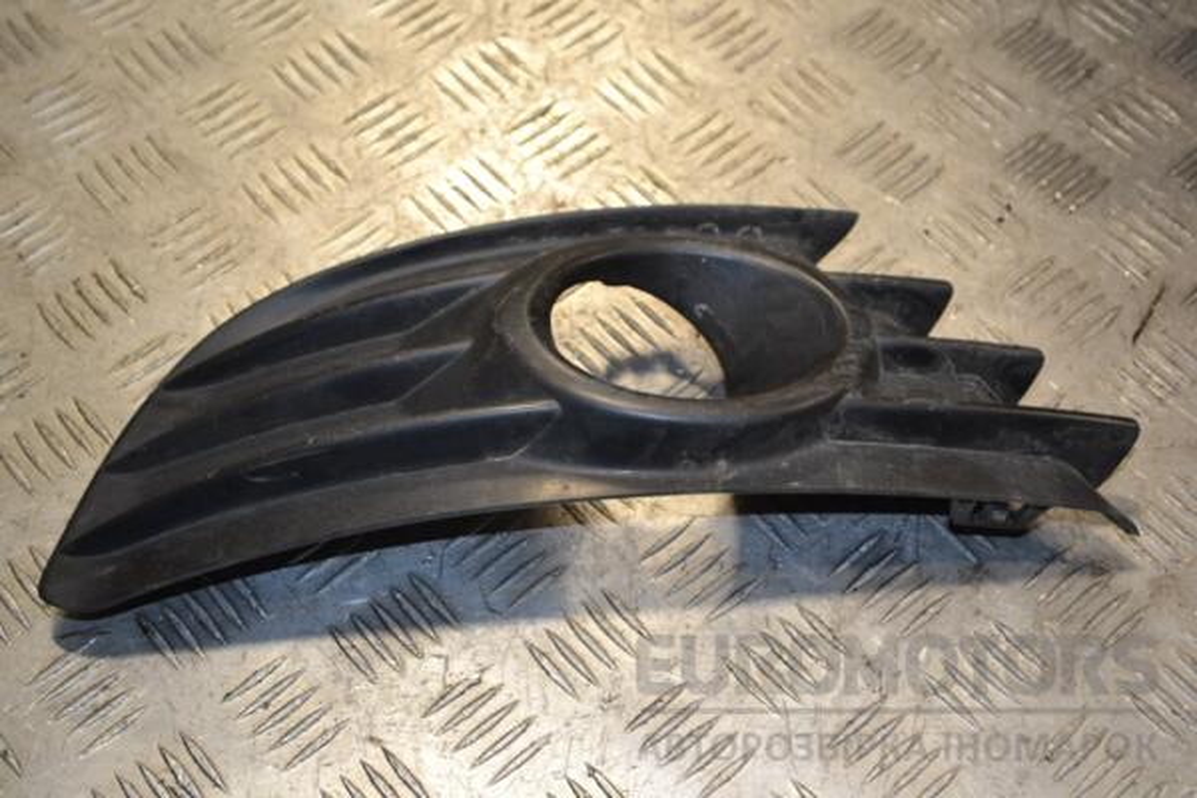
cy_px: 399
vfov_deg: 25.1
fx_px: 1795
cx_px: 598
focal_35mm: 54
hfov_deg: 36.9
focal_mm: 36
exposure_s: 1/100
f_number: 5
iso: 400
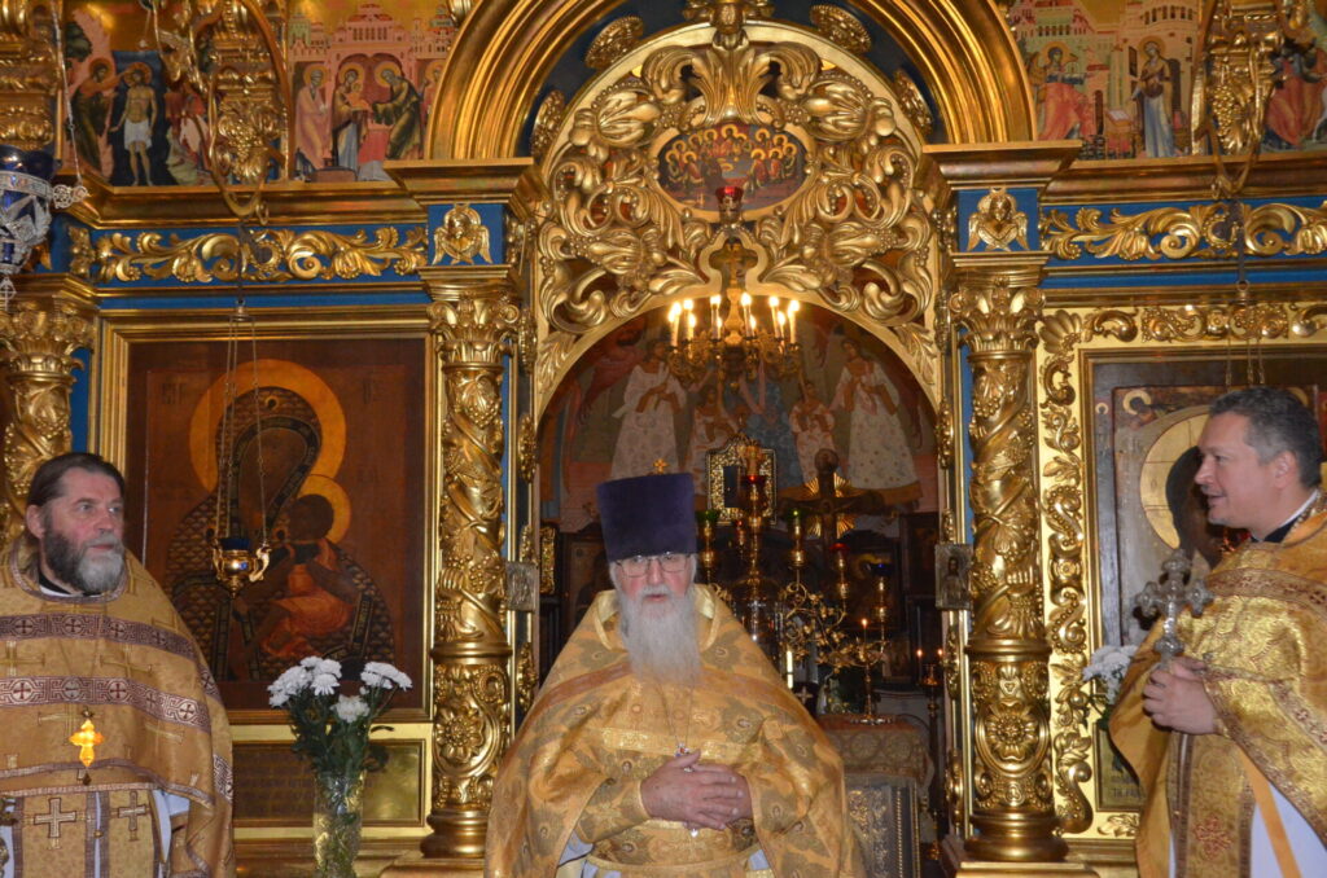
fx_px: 1655
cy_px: 439
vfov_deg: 29.7
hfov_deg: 43.7
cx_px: 664
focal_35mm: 45
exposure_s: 1/60
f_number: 7.1
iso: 4500
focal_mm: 30
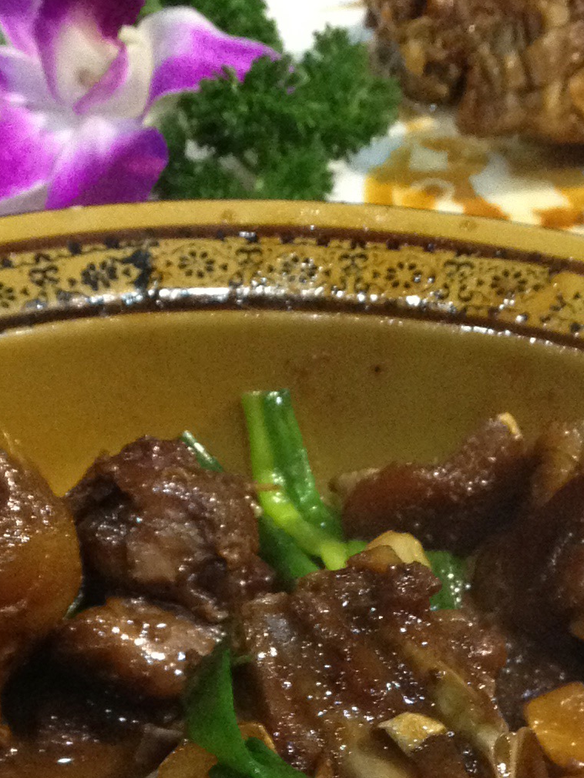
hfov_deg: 13.1
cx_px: 320
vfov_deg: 16.9
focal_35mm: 113
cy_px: 842
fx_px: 2542
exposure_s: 1/20
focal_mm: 4.28
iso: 320
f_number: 2.4
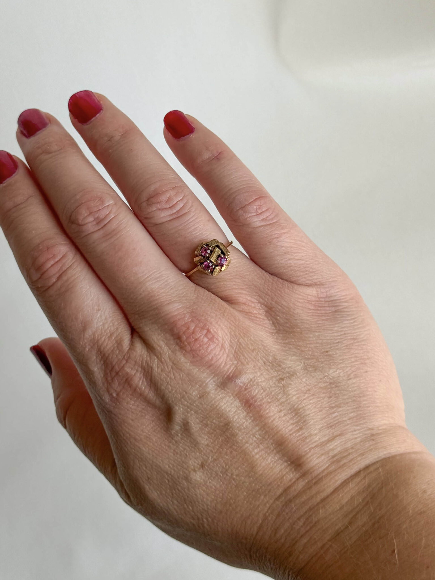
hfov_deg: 30.3
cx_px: 218
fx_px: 804
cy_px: 290
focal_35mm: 48
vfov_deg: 39.7
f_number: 1.8
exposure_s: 1/200
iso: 50
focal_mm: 6.76
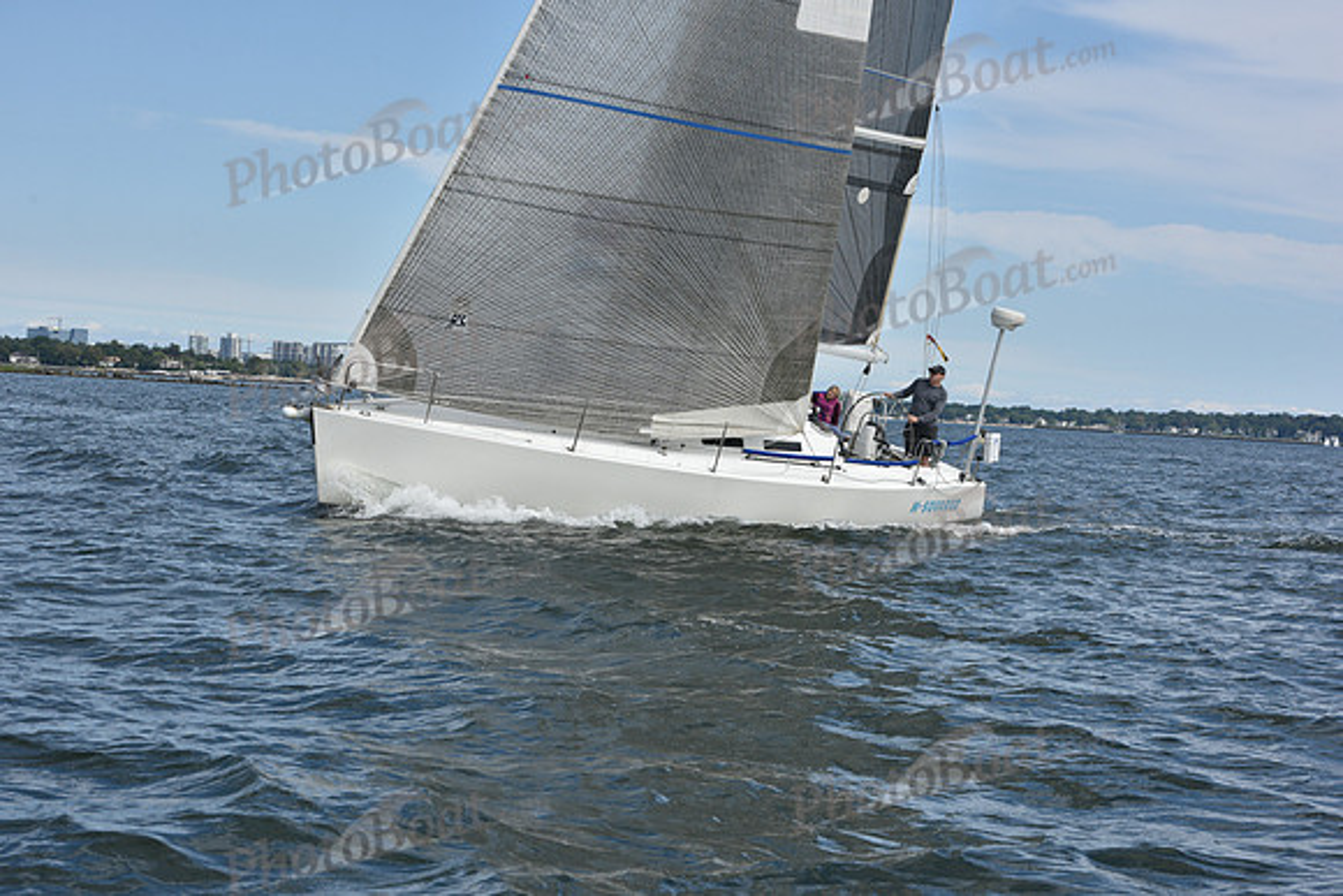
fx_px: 2985
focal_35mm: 80
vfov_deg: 17.1
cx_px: 672
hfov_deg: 25.4
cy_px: 448
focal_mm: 80
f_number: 10
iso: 320
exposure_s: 1/1000
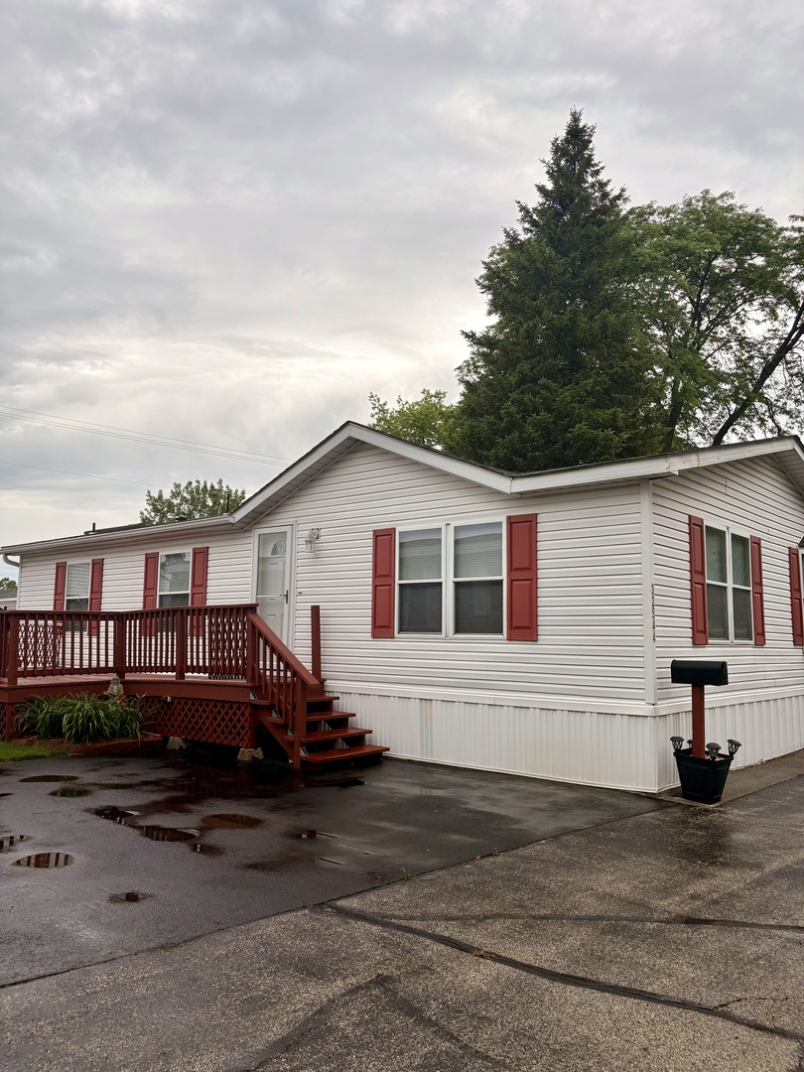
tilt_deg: +8.2
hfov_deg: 53.1
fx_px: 805
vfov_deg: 67.3
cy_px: 536
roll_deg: -1.4
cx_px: 402
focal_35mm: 26
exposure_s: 1/2865
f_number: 1.6
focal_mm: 5.96
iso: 50
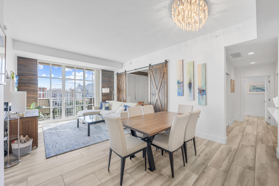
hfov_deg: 104.3
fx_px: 108
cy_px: 93
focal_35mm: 14
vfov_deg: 81.2
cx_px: 140
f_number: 8
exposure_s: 1/5
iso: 64
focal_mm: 14
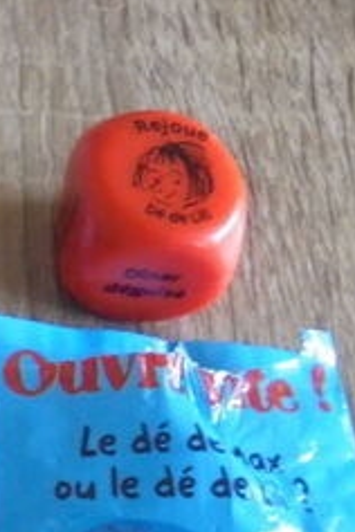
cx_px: -54
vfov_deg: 27.0
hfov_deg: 17.9
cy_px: 444
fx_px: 1080
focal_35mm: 73
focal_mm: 4.6
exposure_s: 1/25
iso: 400
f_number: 3.5
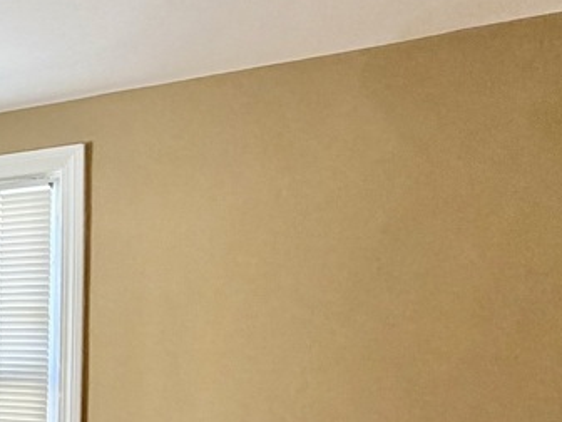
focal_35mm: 60
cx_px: -443
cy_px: 377
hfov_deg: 21.4
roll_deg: +0.6
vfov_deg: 23.8
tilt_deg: -1.2
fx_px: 974
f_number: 2.2
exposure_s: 1/120
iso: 125
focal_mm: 2.22
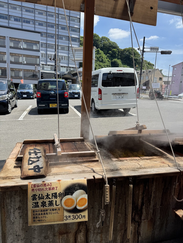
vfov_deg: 71.6
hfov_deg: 56.8
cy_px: 122
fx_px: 169
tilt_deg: -9.1
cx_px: 92
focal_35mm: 24
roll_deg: -2.9
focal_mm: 6.76
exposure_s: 1/2252
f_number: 1.78
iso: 80
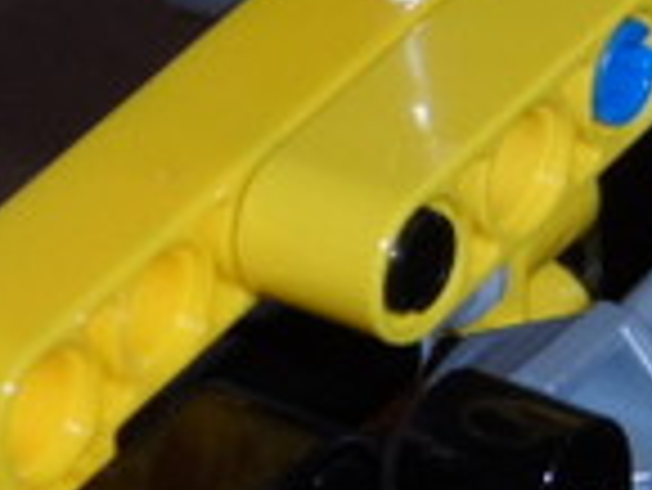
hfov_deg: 6.0
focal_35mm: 328
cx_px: 944
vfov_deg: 4.5
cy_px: 119
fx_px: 6183
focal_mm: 8.7
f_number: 4
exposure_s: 1/45
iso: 100
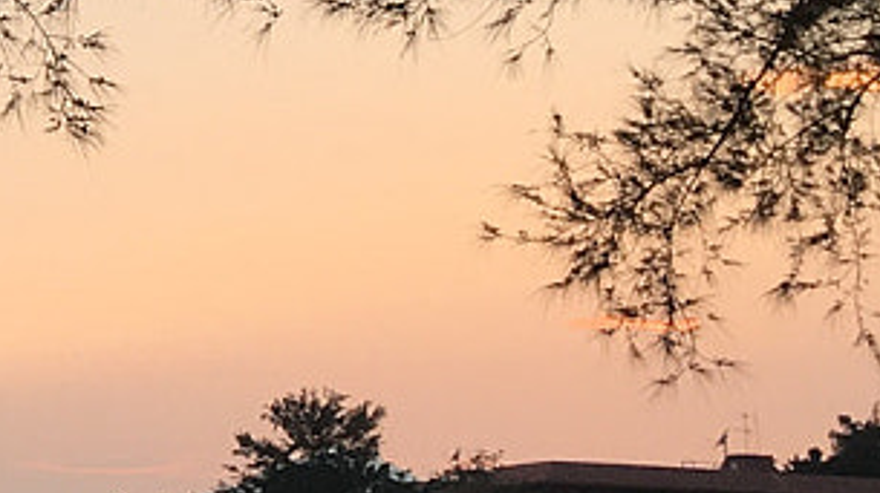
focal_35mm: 166
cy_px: -141
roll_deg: -1.9
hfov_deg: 11.3
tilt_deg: +13.2
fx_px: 3870
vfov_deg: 7.2
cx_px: -1070
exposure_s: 1/180
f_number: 2.2
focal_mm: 4.15
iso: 25
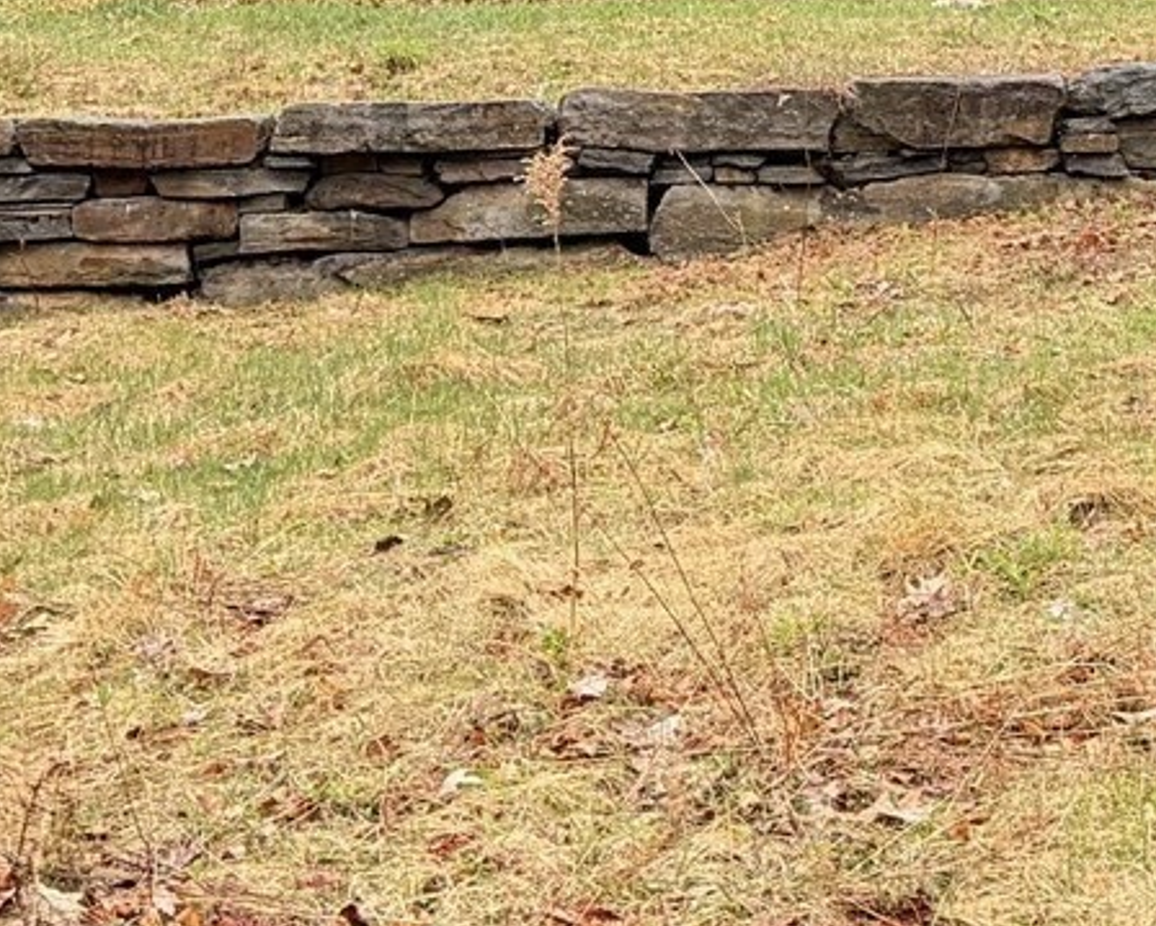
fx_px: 3663
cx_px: 1308
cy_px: -586
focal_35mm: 107
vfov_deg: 13.3
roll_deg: -0.2
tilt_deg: +10.3
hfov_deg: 17.3
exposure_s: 1/428
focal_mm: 6.76
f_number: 1.78
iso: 100
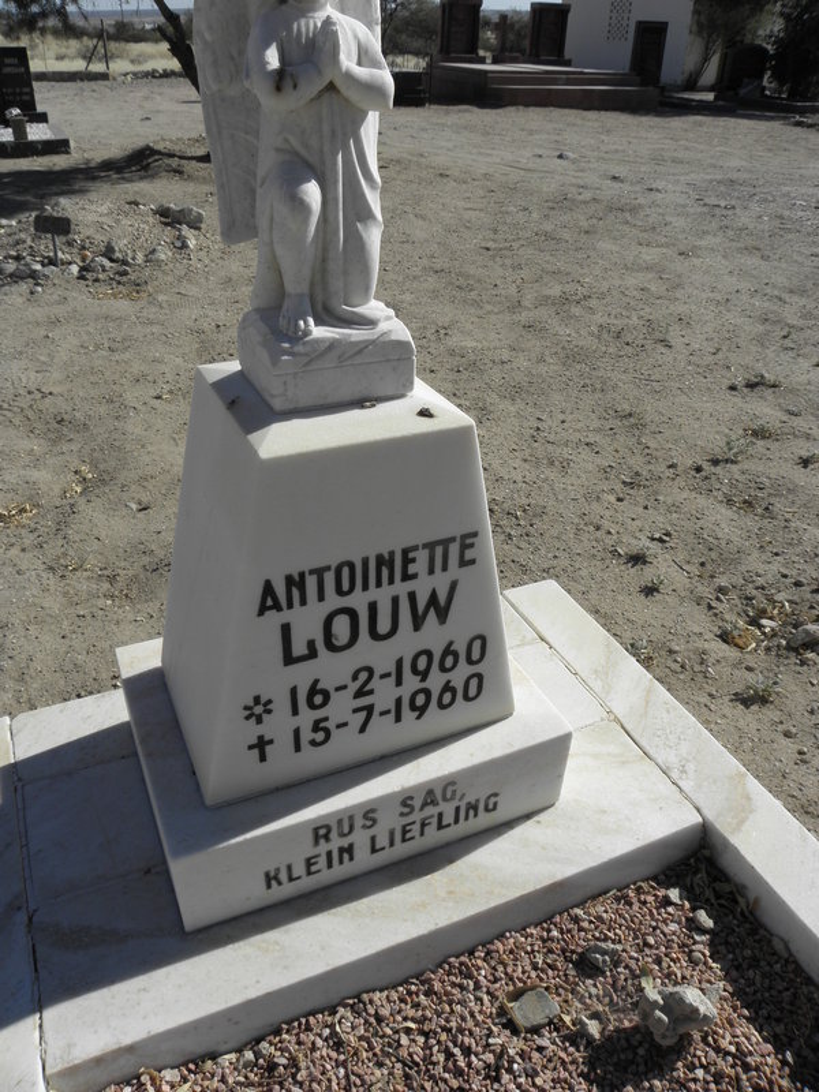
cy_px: 546
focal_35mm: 26
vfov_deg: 67.3
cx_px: 410
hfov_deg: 53.1
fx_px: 820
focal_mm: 4.6
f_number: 5.6
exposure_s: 1/500
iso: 64
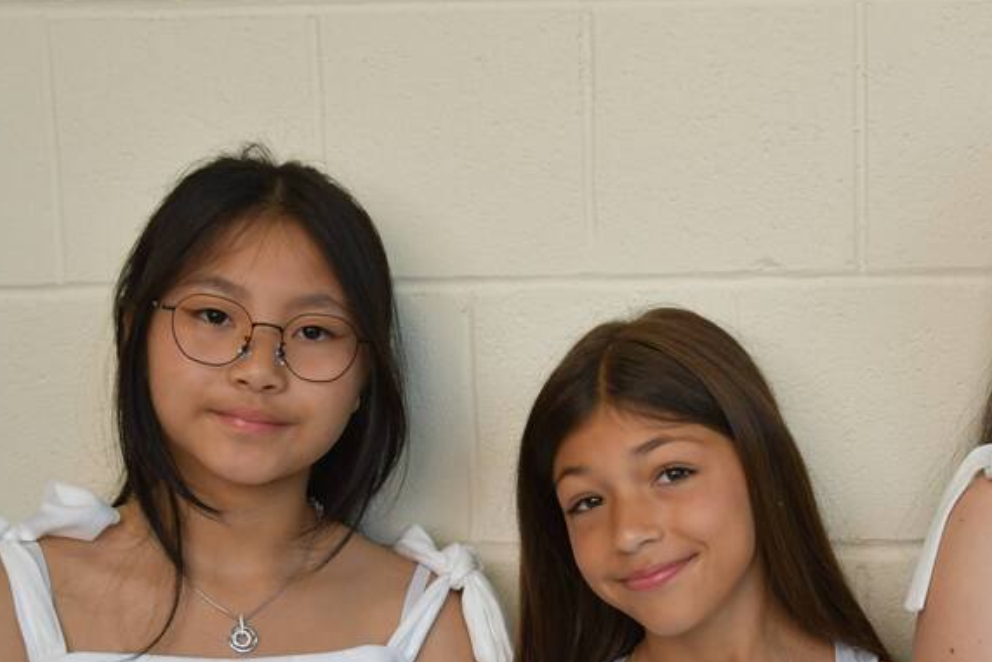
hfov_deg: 31.2
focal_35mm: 63
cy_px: 559
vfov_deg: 21.2
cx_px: 766
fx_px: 1736
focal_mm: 24
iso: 800
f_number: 3.8
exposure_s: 1/250
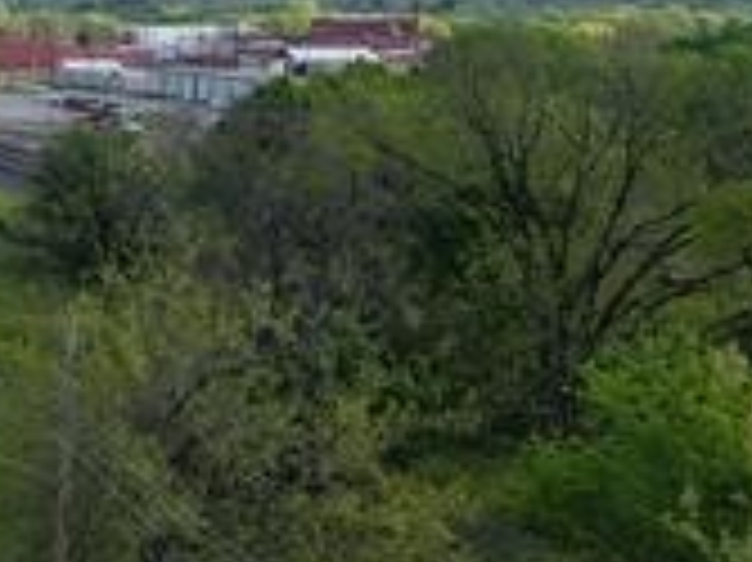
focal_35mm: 92
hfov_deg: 18.6
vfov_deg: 16.0
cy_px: 279
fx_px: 1997
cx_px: -410
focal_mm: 8.67
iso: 100
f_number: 1.8
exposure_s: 1/1000
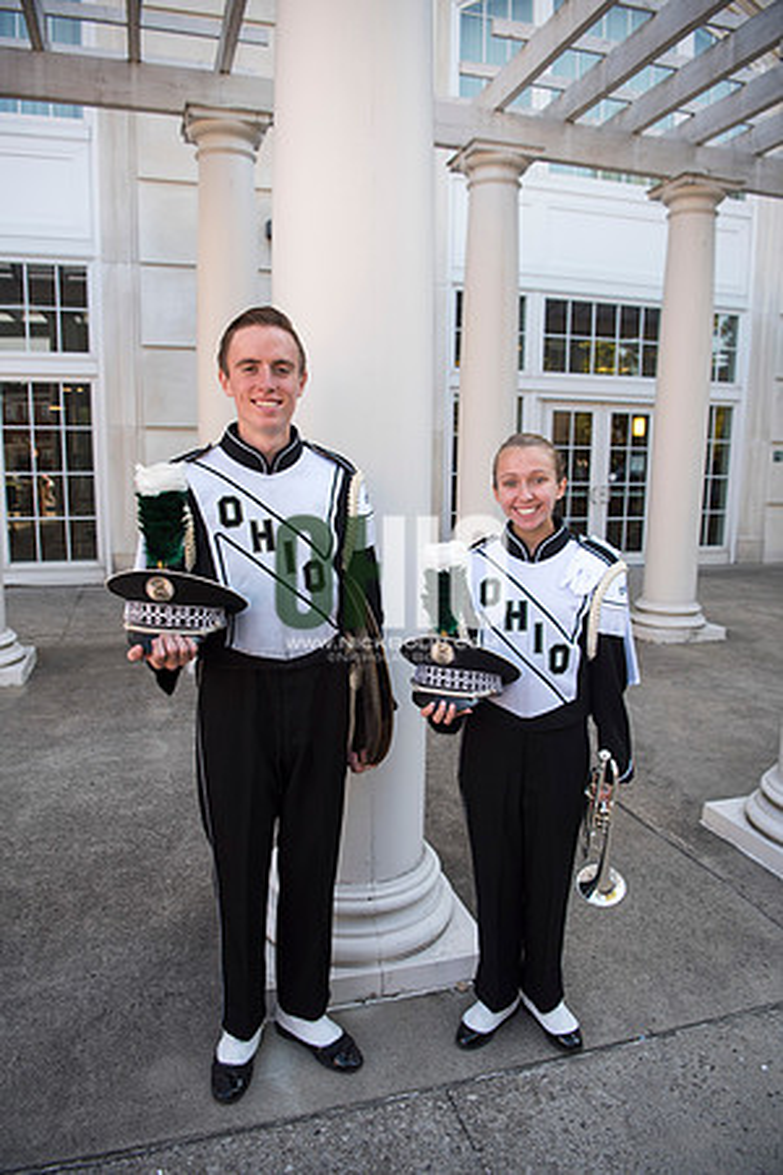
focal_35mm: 24
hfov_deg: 53.1
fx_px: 783
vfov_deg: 73.7
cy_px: 588
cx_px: 392
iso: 320
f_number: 3.5
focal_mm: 24
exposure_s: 1/800
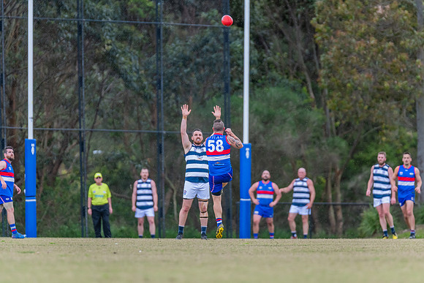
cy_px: 147
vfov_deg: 3.9
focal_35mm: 353
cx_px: 223
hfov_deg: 5.8
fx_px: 4160
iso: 1100
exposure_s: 1/1600
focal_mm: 330
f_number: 4
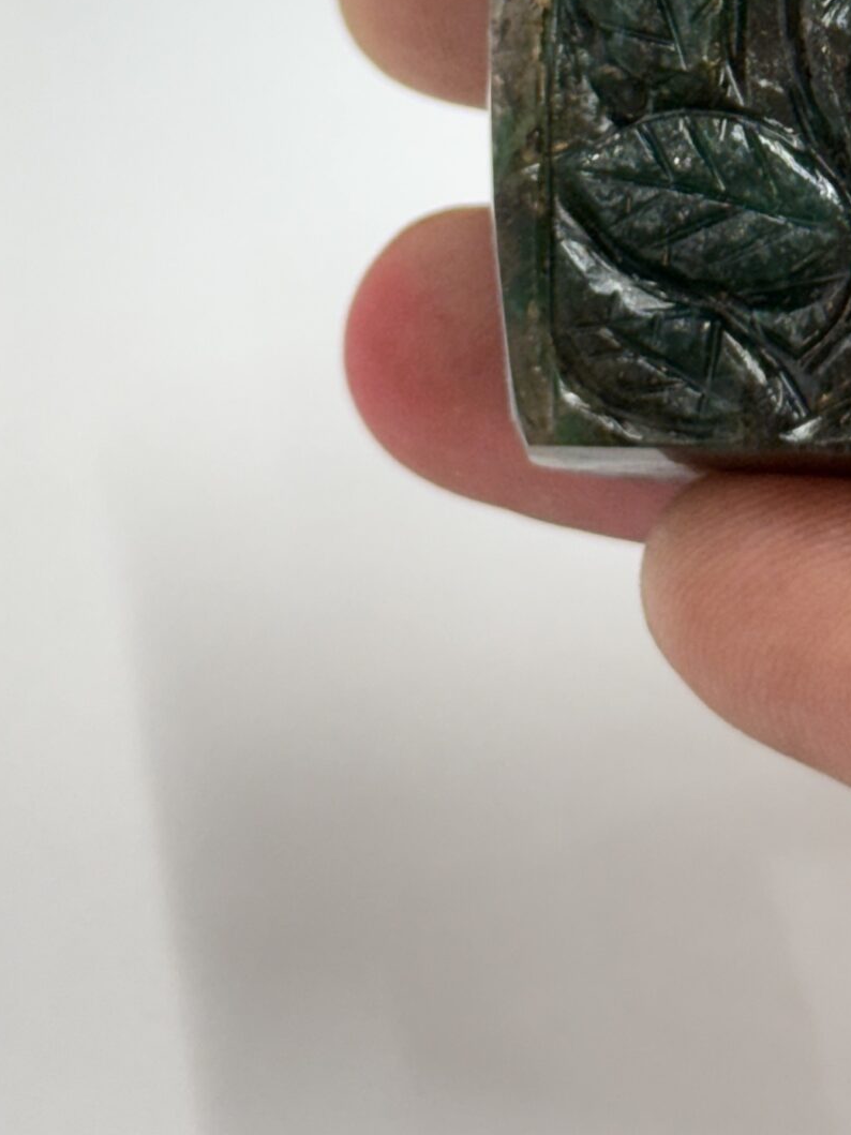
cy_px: -48
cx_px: 914
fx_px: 3803
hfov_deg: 12.6
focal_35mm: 116
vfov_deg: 16.6
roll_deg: -3.6
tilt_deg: -43.7
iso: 64
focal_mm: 6.76
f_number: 1.78
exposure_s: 1/100
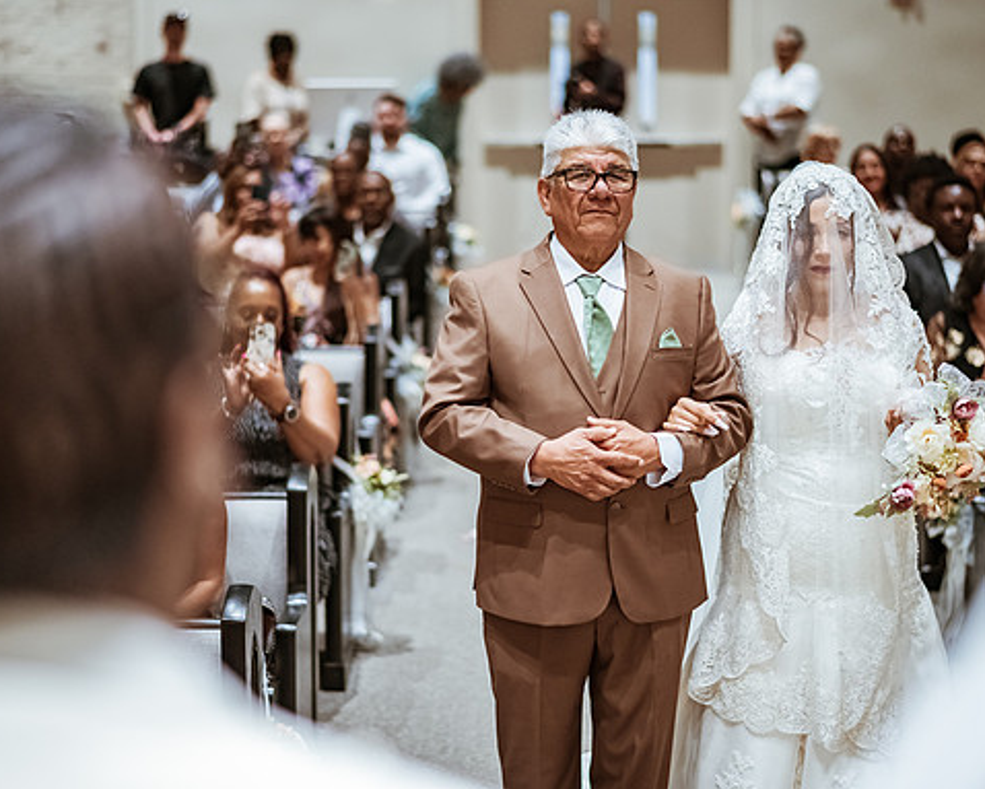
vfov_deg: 23.2
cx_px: 470
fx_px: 1925
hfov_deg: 28.7
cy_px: 397
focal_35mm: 66
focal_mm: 58
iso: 1600
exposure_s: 1/640
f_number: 1.4
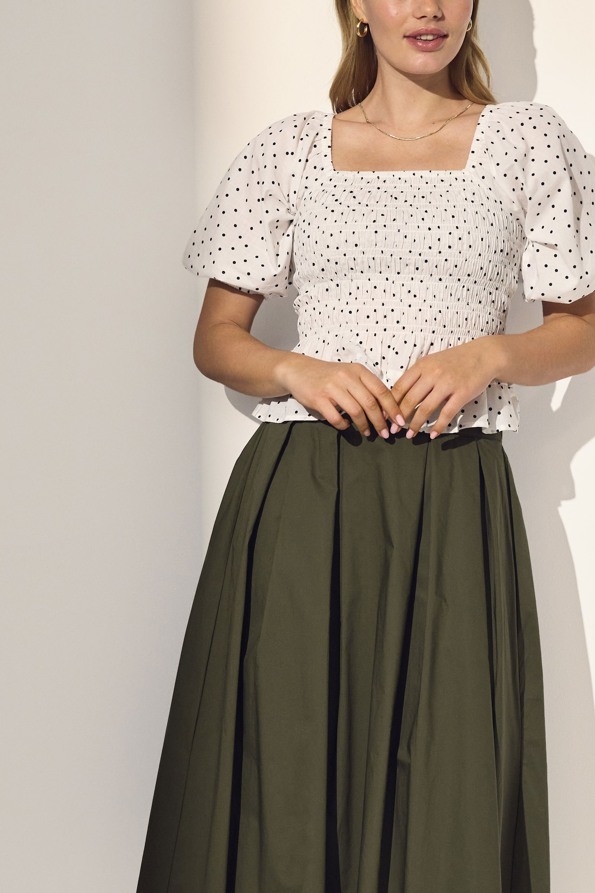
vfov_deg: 15.4
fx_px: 3296
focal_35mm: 133
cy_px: 556
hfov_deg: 10.3
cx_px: 352
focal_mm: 75
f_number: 6.3
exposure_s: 1/500
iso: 2000
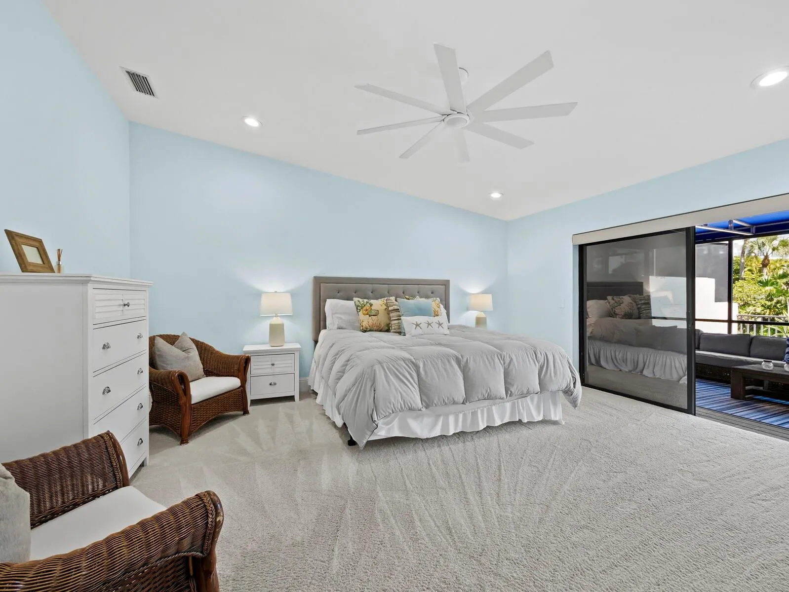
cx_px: 394
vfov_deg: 85.7
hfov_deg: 102.0
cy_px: 296
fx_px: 319
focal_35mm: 14
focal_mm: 7
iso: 400
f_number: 7.1
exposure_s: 1/4
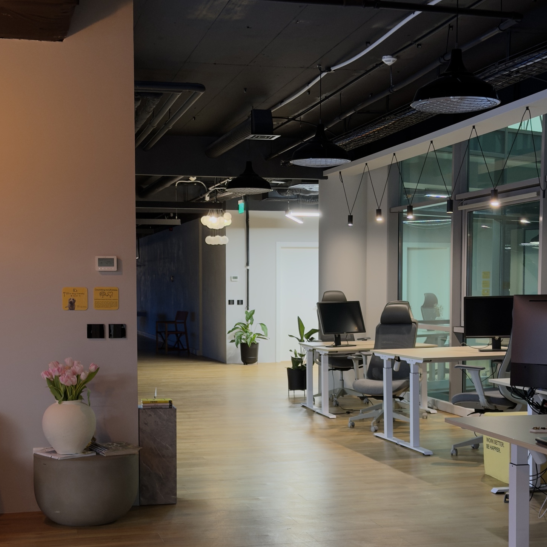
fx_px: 1055
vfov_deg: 28.9
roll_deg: +0.1
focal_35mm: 59
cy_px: 361
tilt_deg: -4.0
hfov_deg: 29.1
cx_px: 282
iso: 250
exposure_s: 1/33
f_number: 1.78
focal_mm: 6.76
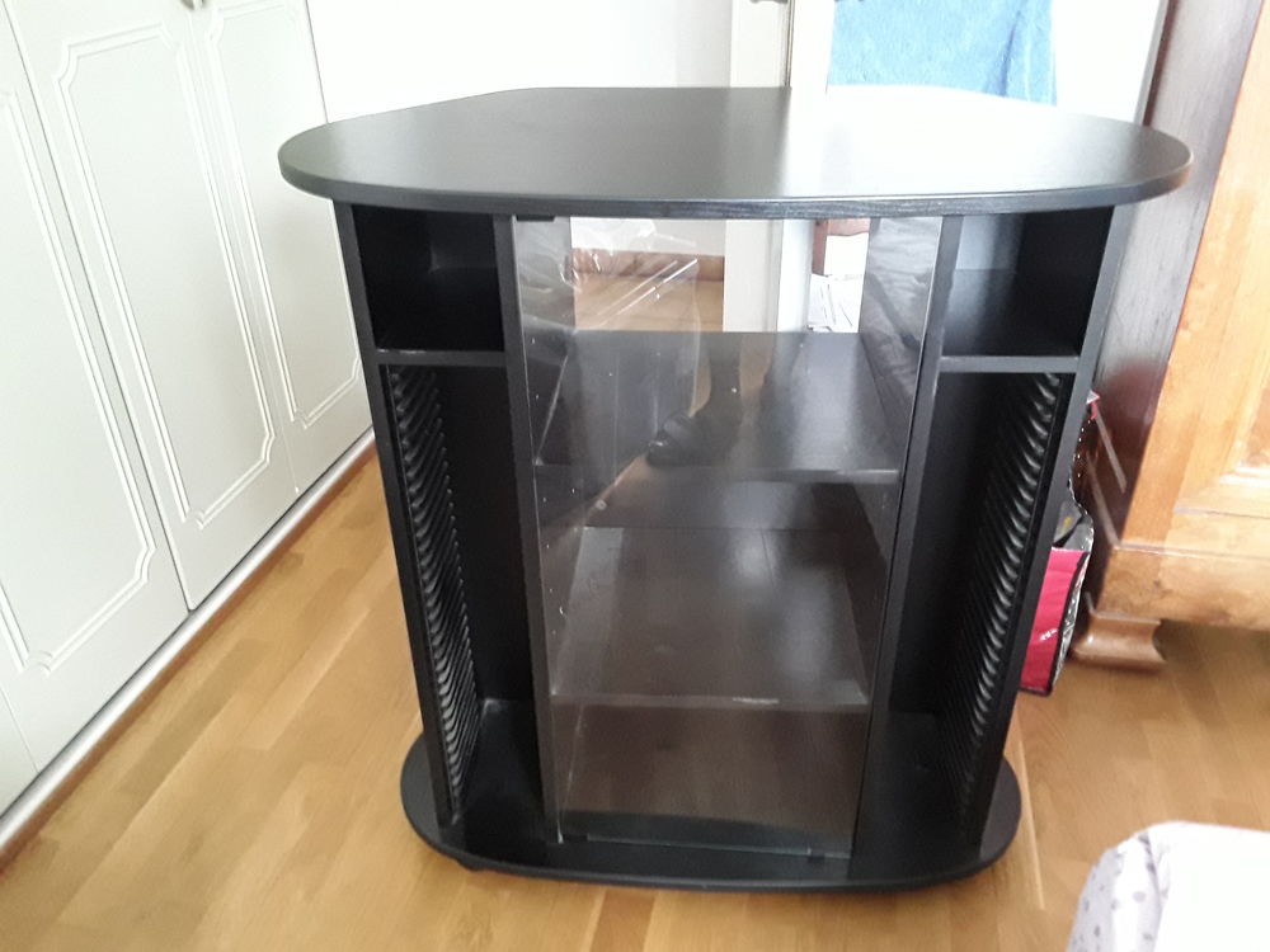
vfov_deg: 51.4
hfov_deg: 65.3
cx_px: 635
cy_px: 476
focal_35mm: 27
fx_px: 991
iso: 400
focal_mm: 2.91
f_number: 1.9
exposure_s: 1/17
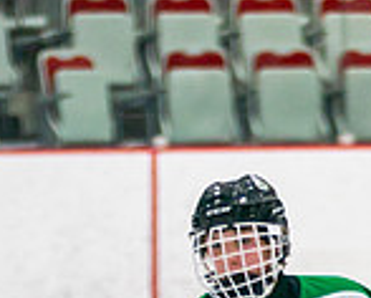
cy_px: 538
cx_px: 622
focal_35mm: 1012
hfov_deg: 1.9
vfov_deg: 1.5
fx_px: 11127
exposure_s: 1/640
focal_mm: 140
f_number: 2.8
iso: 320
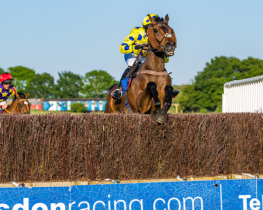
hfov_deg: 9.2
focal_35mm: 210
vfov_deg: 7.4
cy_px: 97
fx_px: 1636
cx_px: 152
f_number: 4
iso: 200
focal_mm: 116
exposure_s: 1/1250
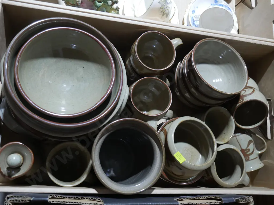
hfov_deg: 51.4
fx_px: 285
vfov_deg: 39.7
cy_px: 102
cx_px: 137
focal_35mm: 36
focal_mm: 18
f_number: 4
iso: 800
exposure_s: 1/60
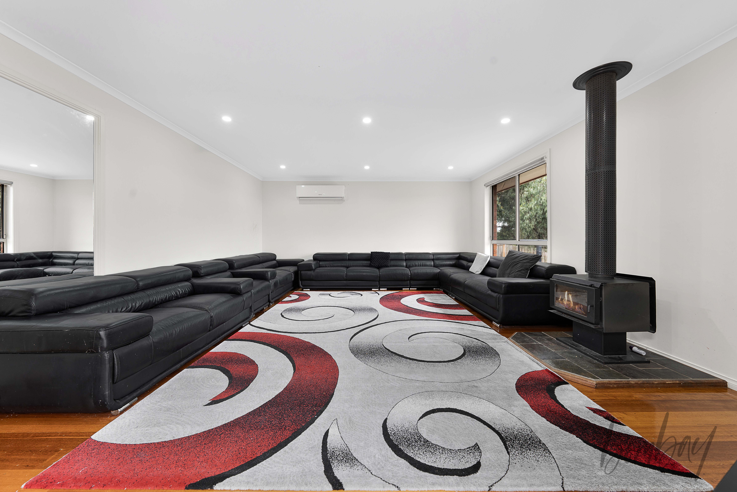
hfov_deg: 112.6
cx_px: 368
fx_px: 246
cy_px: 246
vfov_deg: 90.0
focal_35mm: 12
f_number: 8
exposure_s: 1/8
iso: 160
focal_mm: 12
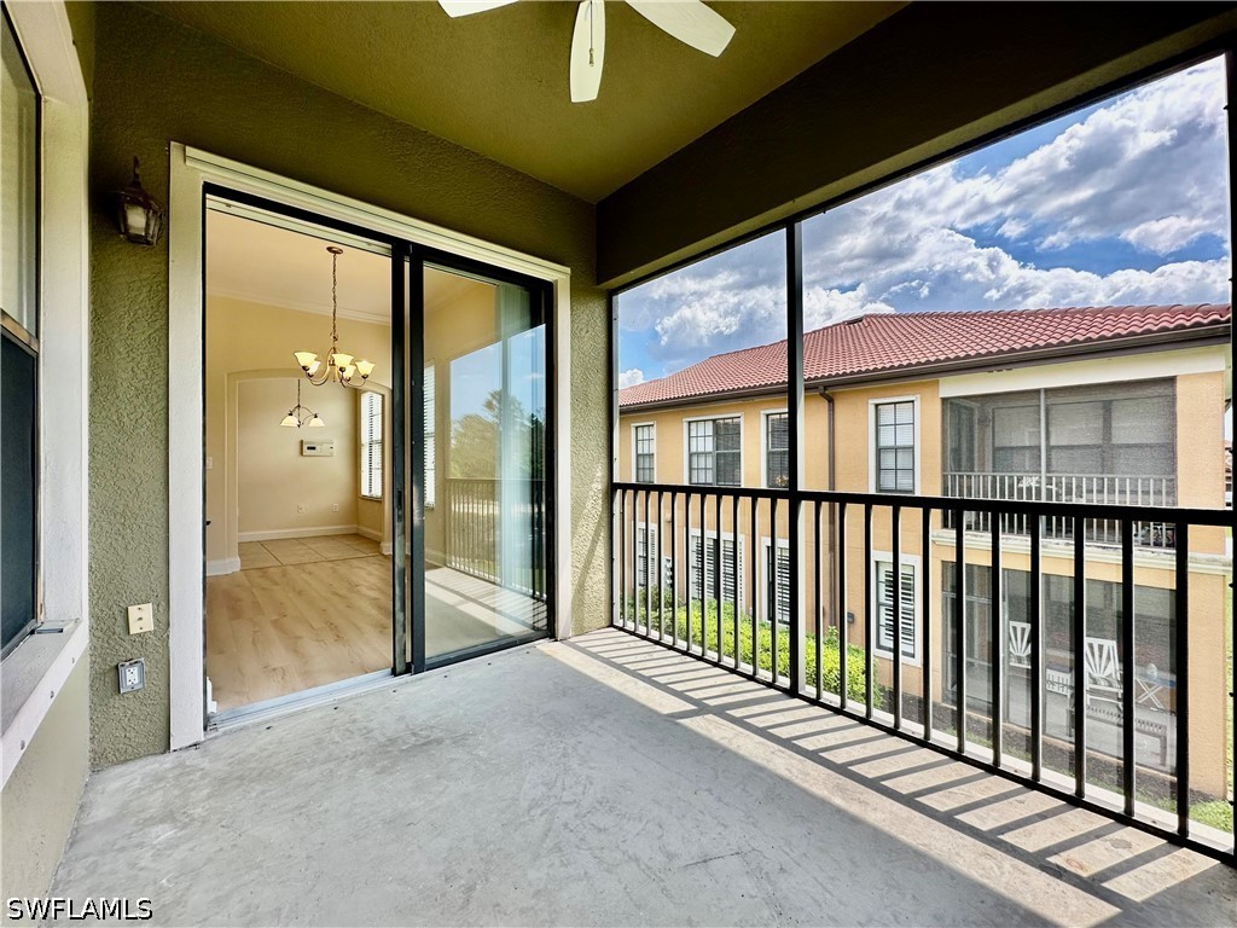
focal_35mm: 14
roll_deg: +0.0
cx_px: 618
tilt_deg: +0.0
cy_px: 464
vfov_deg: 85.7
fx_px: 500
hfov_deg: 102.1
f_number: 2.2
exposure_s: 1/400
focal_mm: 2.22
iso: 40
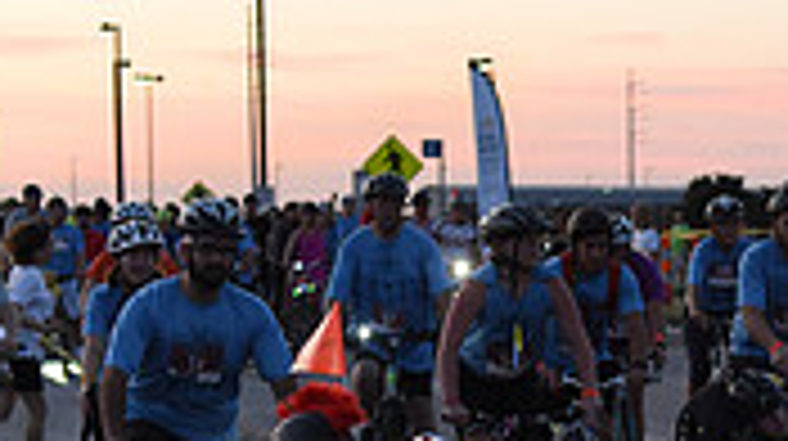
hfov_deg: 11.9
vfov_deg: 6.8
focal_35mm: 174
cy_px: 686
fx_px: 3632
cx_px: 1099
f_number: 2.8
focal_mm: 50
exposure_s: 1/400
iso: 2500
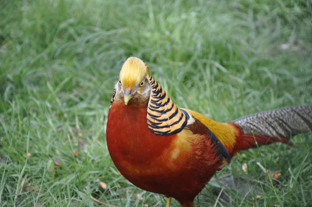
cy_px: 104
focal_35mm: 158
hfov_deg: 13.1
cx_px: 156
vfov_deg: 8.7
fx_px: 1363
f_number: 5.6
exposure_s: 1/125
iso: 200
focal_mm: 105
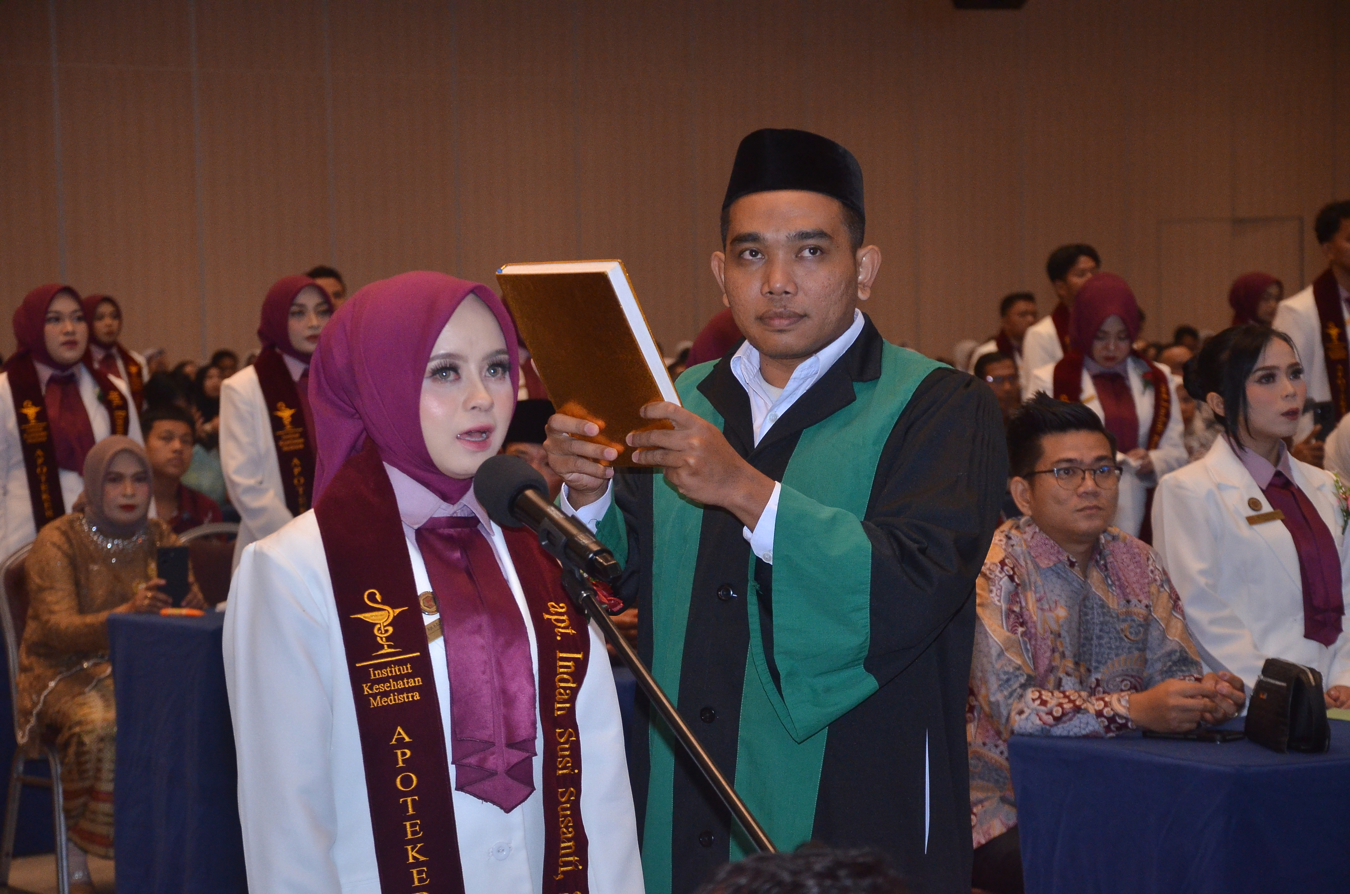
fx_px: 4210
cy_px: 447
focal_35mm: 112
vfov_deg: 12.1
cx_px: 675
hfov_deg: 18.2
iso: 1250
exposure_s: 1/125
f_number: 5.3
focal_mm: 75
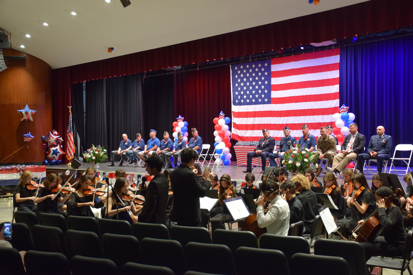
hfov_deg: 43.6
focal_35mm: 45
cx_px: 206
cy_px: 138
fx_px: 516
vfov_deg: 29.9
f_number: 4
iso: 900
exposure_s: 1/60
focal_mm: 30
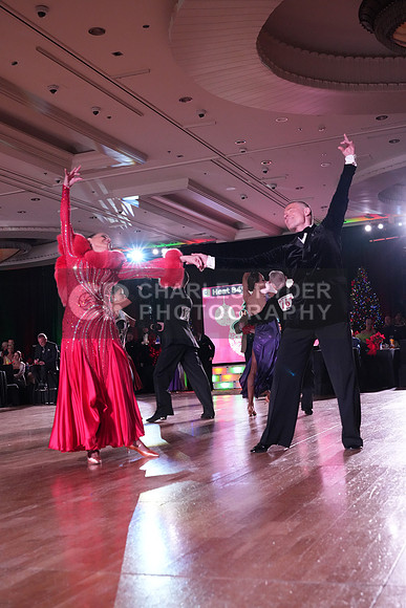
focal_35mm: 42
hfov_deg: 31.9
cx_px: 203
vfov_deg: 46.4
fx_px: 710
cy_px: 304
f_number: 5.6
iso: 5000
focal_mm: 42
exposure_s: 1/320
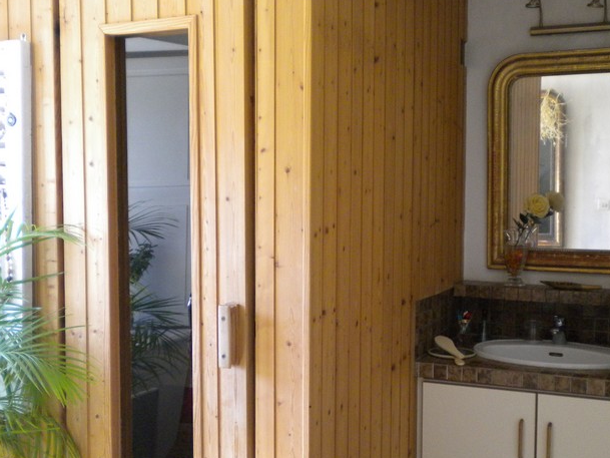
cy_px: 258
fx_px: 811
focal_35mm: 46
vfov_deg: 31.5
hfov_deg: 41.2
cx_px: 344
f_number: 3.1
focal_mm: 6.3
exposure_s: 1/60
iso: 353
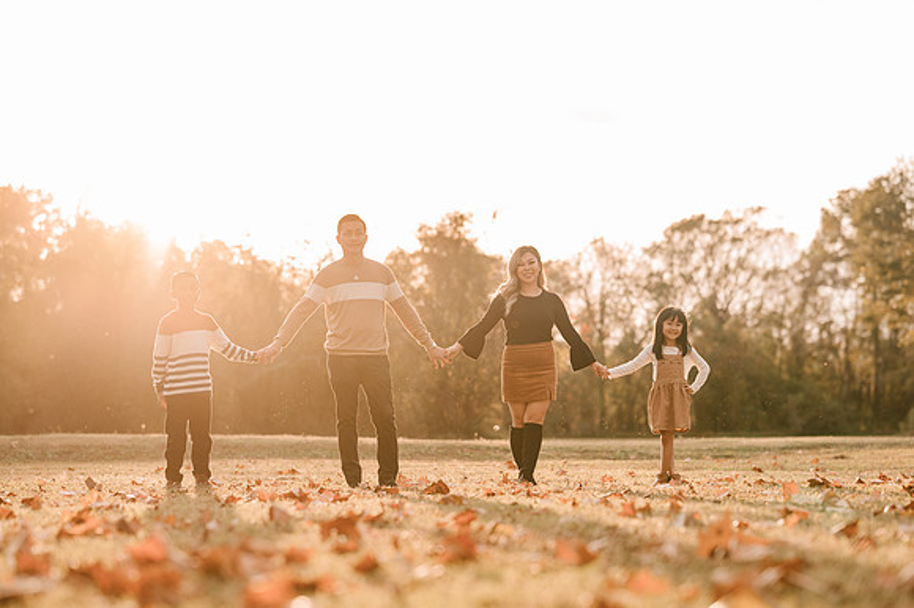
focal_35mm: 95
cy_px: 306
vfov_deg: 14.4
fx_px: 2411
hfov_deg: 21.5
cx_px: 488
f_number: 2.5
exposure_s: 1/500
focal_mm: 85
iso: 100
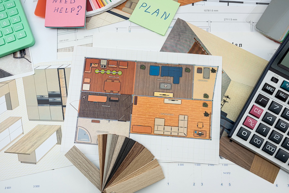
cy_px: 96
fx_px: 249
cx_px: 144
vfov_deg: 42.3
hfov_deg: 60.3
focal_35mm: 31
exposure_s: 1/160
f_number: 7.1
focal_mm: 31
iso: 320
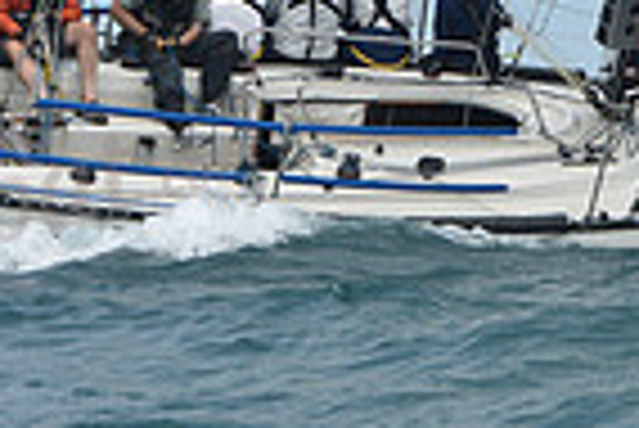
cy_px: -74
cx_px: 495
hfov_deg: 7.2
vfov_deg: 4.8
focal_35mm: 286
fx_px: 5082
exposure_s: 1/800
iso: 250
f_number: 10
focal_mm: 70
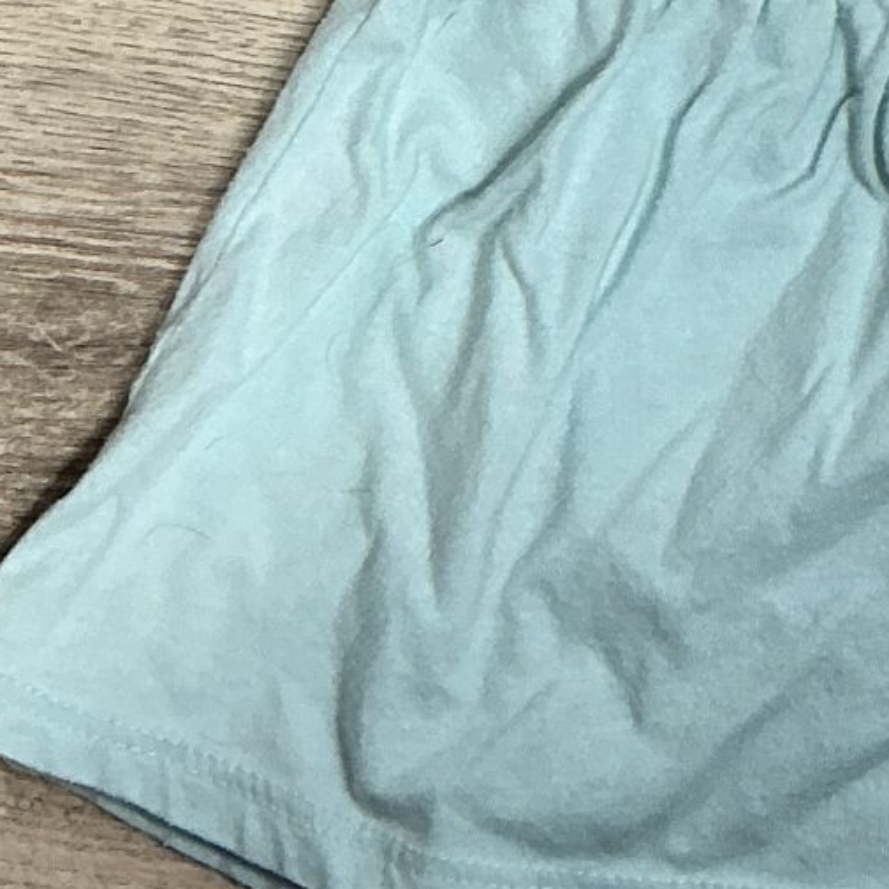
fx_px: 3777
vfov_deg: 13.1
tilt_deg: -83.3
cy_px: -199
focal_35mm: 130
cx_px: 1496
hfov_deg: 12.5
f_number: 1.8
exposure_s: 1/50
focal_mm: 3
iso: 50
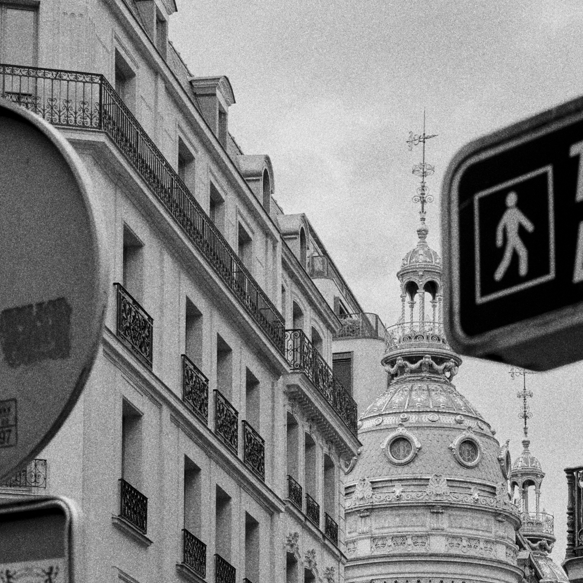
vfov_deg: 13.2
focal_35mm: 127
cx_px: 385
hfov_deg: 13.7
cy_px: 770
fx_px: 2420
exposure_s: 1/105
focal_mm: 35
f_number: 5.6
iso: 320
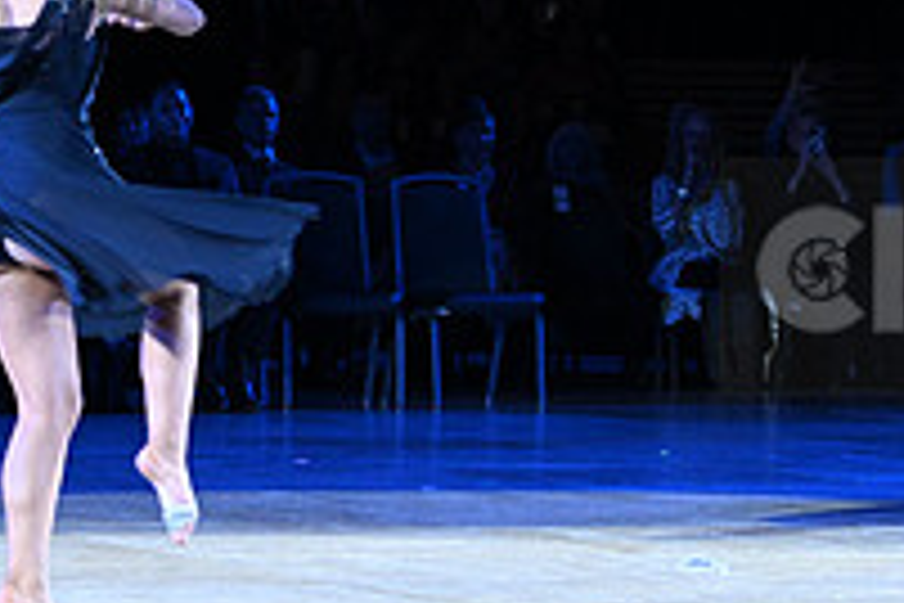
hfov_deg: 7.1
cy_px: 277
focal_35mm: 289
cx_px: 1210
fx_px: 7257
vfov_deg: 4.8
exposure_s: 1/320
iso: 3200
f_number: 4.5
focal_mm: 100
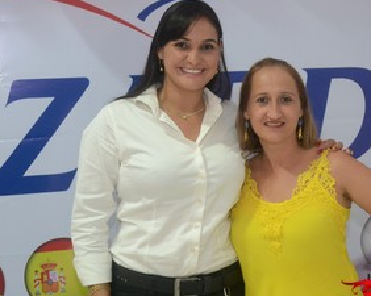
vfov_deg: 21.2
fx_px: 790
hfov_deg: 26.4
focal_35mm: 72
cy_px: 166
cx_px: 225
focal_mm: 32
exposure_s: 1/80
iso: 1600
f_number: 4.2
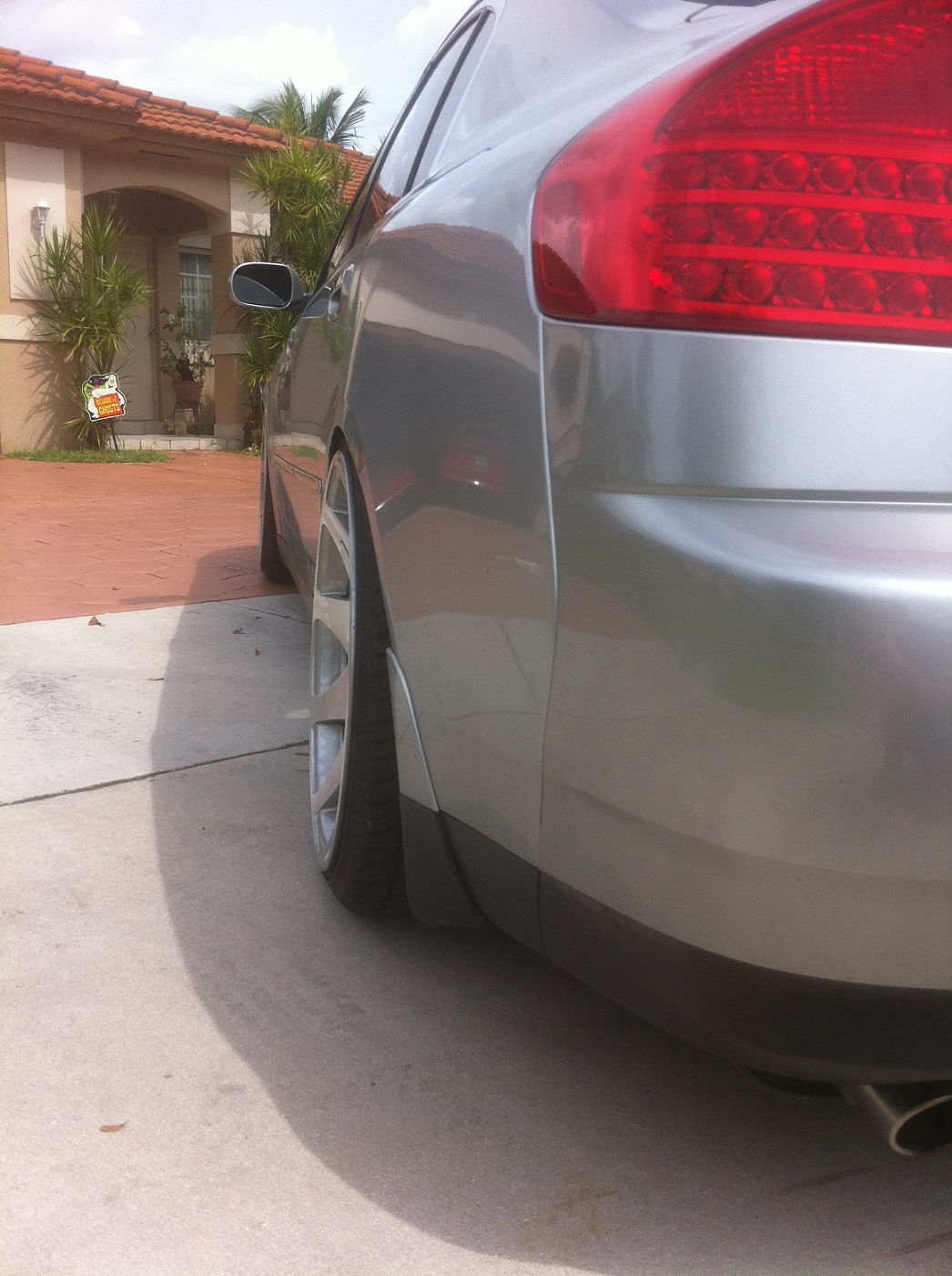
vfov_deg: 52.7
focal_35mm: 35
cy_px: 638
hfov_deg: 40.6
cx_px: 476
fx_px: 1287
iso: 80
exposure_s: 1/1207
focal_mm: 3.85
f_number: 2.8
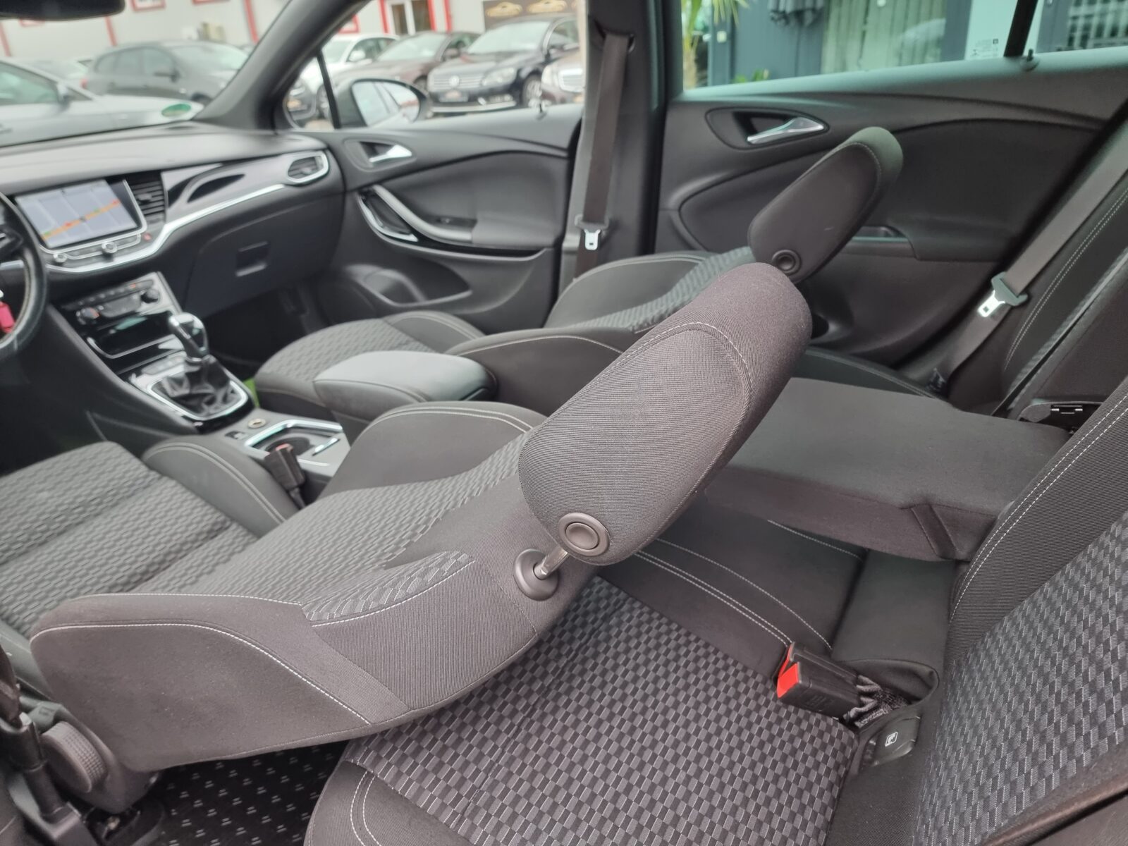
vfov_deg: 56.8
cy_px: 423
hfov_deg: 71.6
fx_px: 782
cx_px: 564
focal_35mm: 24
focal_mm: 6.7
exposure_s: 1/100
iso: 250
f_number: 1.8
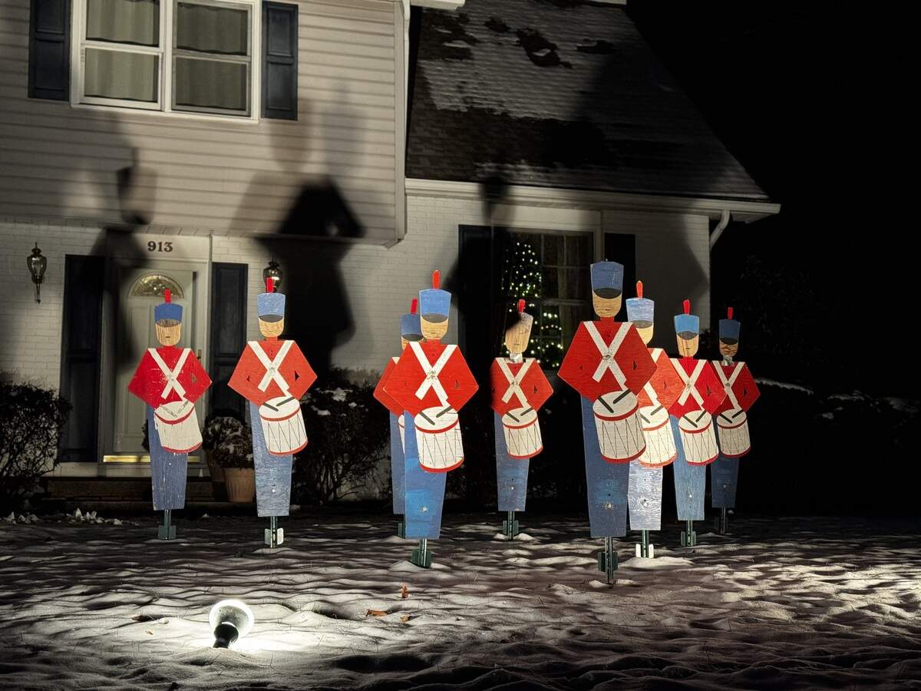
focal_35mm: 48
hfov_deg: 39.7
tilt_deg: +5.6
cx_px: 460
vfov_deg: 30.3
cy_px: 346
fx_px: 1277
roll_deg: -0.1
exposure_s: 1/40
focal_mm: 6.76
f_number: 1.78
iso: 320
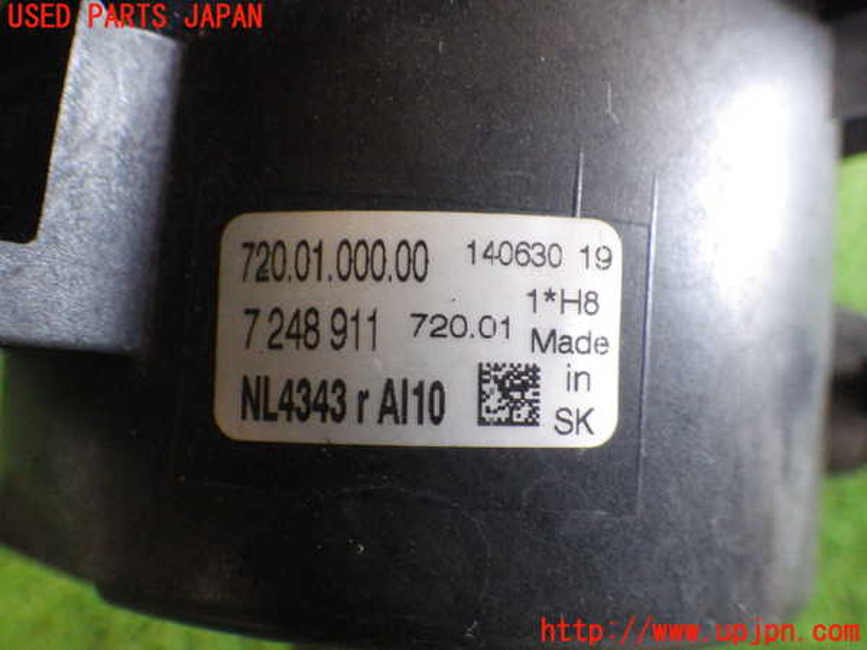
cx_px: 434
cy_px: 325
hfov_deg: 58.4
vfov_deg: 45.4
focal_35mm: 31
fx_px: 776
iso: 1600
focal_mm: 5.5
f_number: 2.3
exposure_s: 1/25
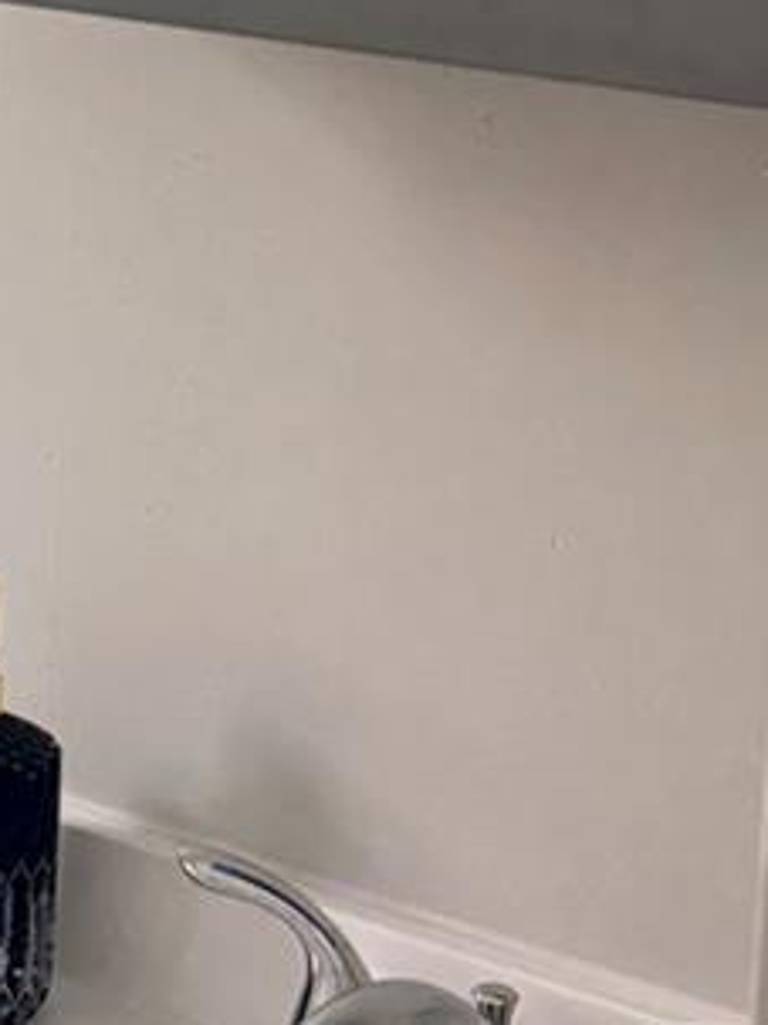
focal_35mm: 119
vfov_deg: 16.0
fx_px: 3523
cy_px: -156
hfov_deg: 10.7
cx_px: -1037
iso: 160
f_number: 1.78
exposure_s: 1/234
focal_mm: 6.76
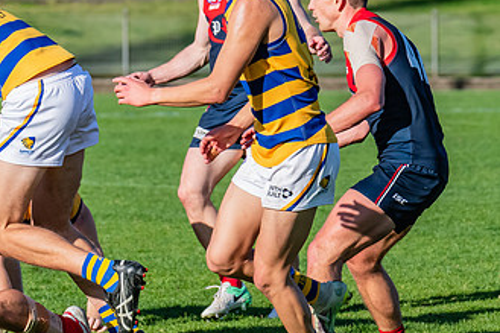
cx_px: -128
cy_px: 103
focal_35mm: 684
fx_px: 9495
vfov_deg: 2.0
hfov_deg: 3.0
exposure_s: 1/1600
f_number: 10
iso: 800
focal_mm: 270
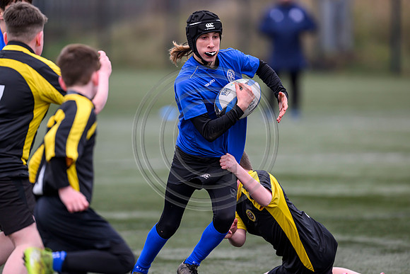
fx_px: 4556
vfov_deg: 3.4
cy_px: 137
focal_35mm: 400
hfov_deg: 5.2
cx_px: 205
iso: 500
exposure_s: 1/1600
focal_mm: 400
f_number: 3.5
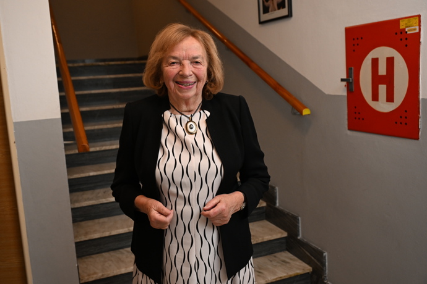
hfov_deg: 53.1
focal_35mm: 36
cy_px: 142
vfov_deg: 36.9
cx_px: 214
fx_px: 427
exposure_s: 1/160
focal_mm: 36
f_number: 4.5
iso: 2000
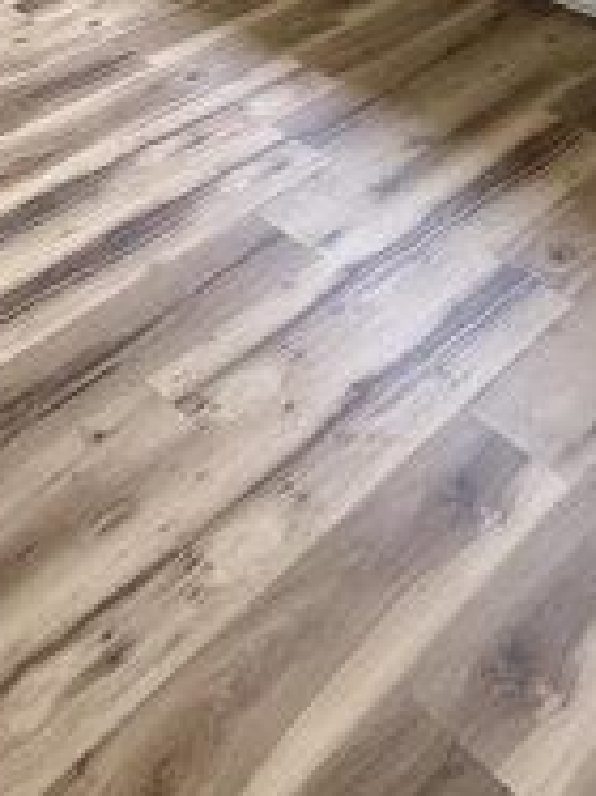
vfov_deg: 28.5
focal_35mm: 50
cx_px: 47
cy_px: -326
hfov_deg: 27.9
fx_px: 1149
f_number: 2.2
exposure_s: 1/67
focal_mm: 2.22
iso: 320
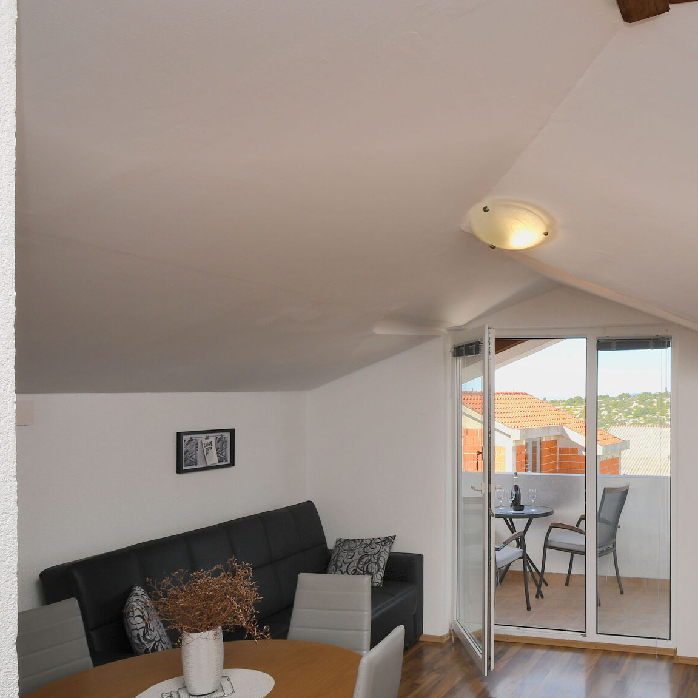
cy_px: 405
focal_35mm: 31
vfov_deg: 52.3
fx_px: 707
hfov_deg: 48.7
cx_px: 585
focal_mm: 10
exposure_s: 1/100
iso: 100
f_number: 8
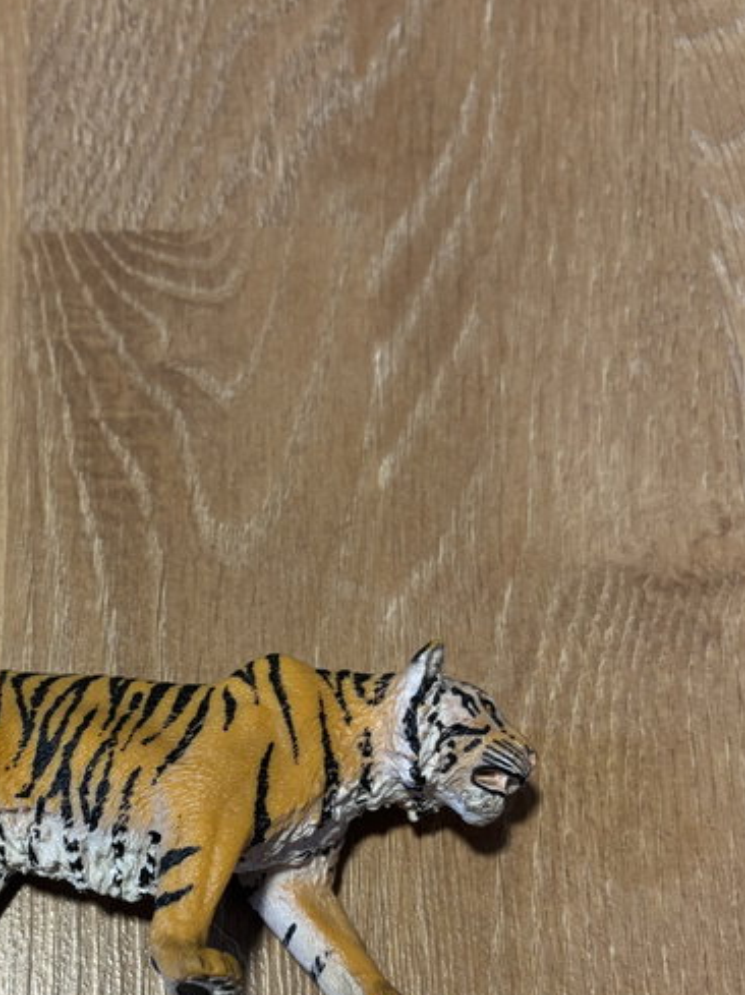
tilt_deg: -69.8
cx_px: 149
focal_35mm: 44
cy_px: 727
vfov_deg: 41.9
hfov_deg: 32.0
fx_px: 1264
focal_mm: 5.96
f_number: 1.6
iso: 160
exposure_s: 1/50
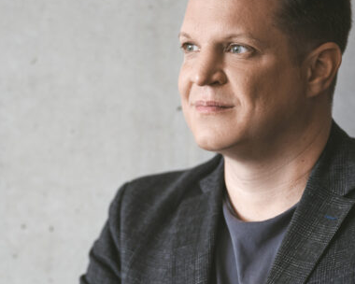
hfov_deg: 8.4
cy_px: 210
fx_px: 2406
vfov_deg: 6.7
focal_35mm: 229
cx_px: 140
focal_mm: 110
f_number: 2
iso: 800
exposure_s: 1/200
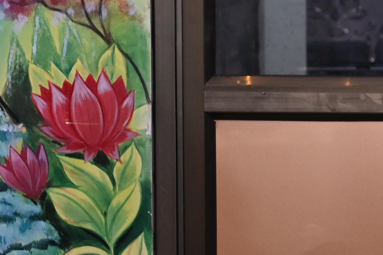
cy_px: 71
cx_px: 552
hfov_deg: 10.9
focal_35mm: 182
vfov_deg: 7.5
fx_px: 1935
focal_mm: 35
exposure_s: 1/125
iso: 1250
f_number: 2.8
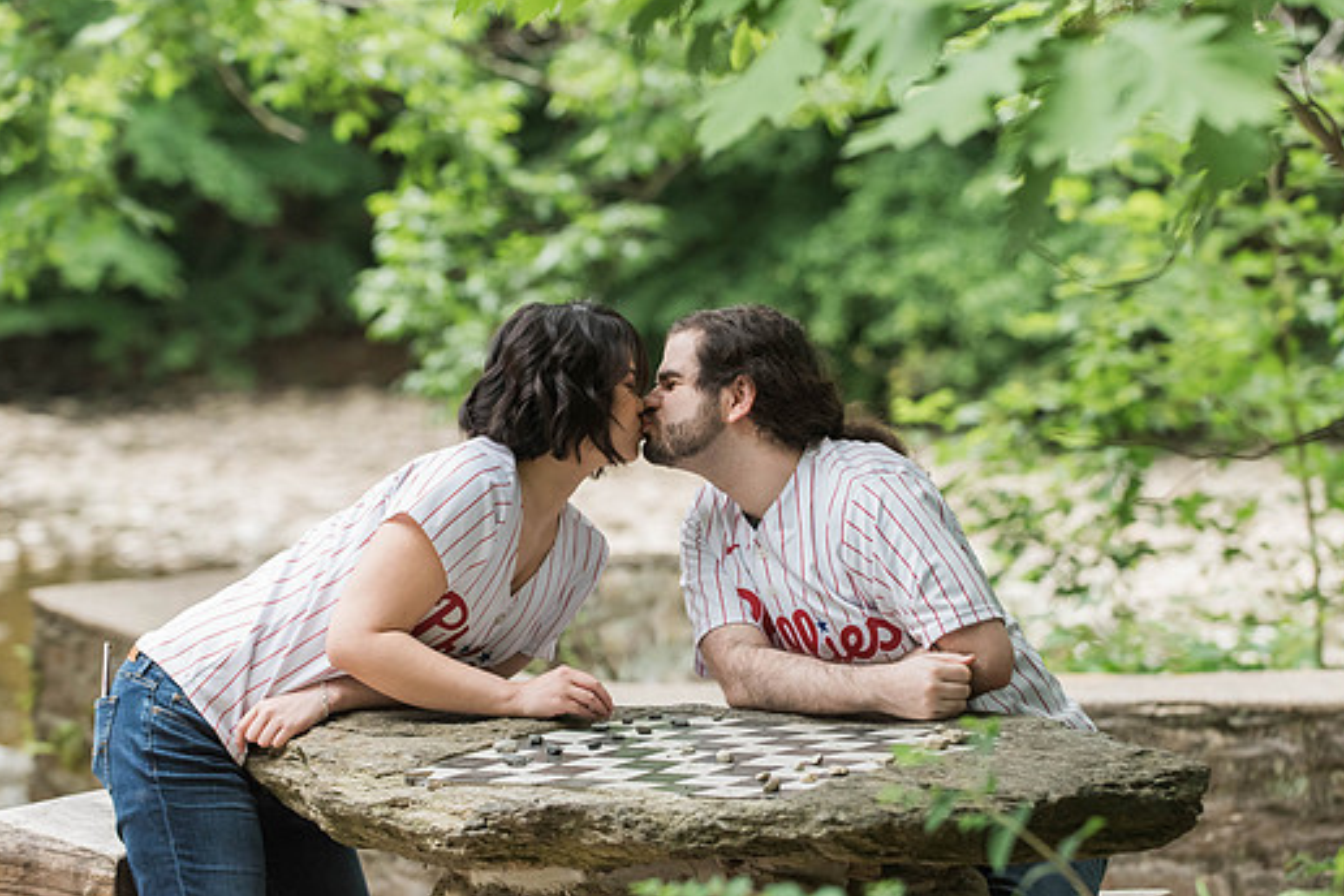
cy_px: 488
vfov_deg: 9.9
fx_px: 5152
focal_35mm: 138
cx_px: 682
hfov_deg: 14.9
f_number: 3.5
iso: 2000
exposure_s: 1/400
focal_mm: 116
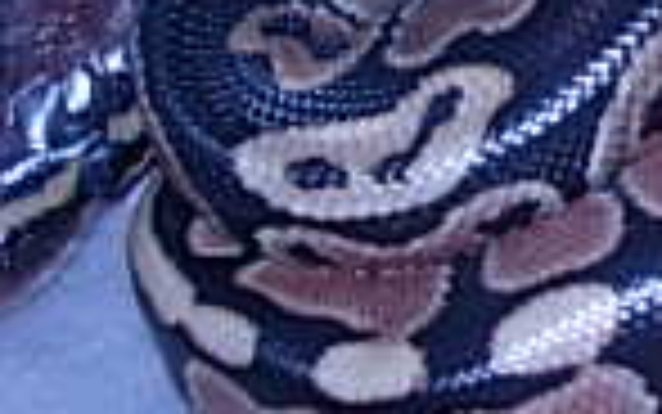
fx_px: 3158
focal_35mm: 175
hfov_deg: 10.8
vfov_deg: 7.3
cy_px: -306
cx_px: 1365
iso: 79
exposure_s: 1/64
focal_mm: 7.8
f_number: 4.8
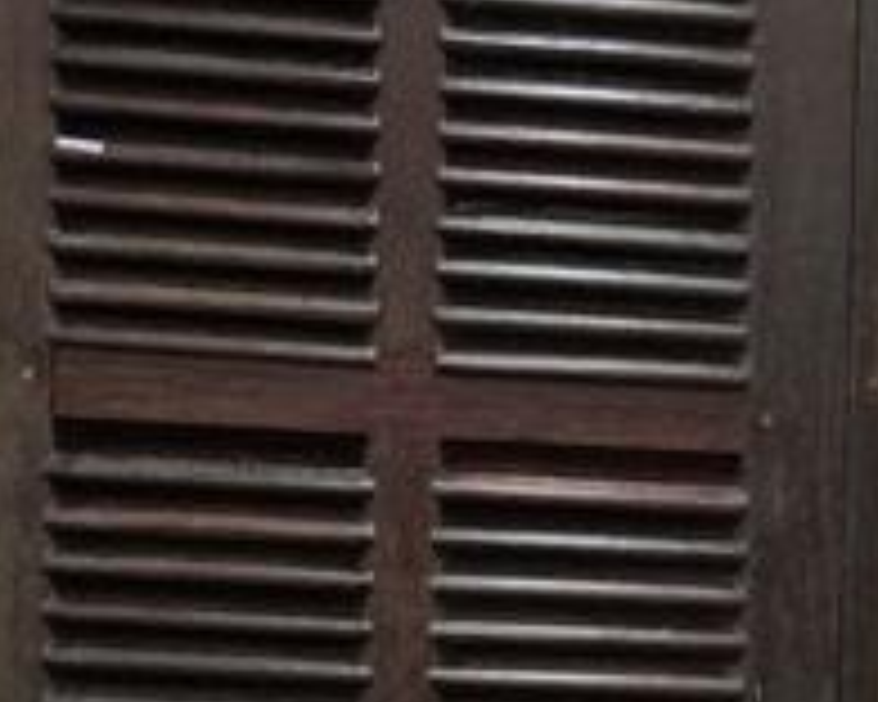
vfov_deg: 7.4
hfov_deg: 9.2
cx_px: 1454
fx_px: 5249
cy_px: 1314
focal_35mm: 202
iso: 4000
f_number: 2.8
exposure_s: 1/200
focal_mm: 35
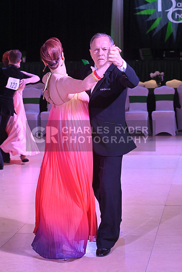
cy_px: 136
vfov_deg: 21.5
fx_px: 720
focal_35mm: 95
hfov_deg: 14.4
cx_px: 91
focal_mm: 95
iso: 5000
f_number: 8
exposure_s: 1/320
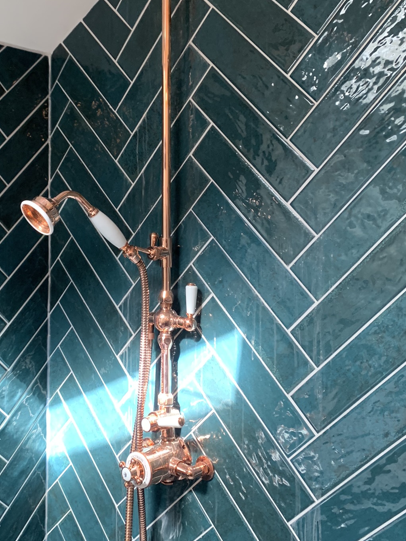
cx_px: 140
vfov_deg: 47.7
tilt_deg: +0.4
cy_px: 233
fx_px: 610
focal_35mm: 39
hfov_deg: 36.5
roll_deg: +0.2
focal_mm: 4.25
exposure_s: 1/60
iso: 160
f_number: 1.8
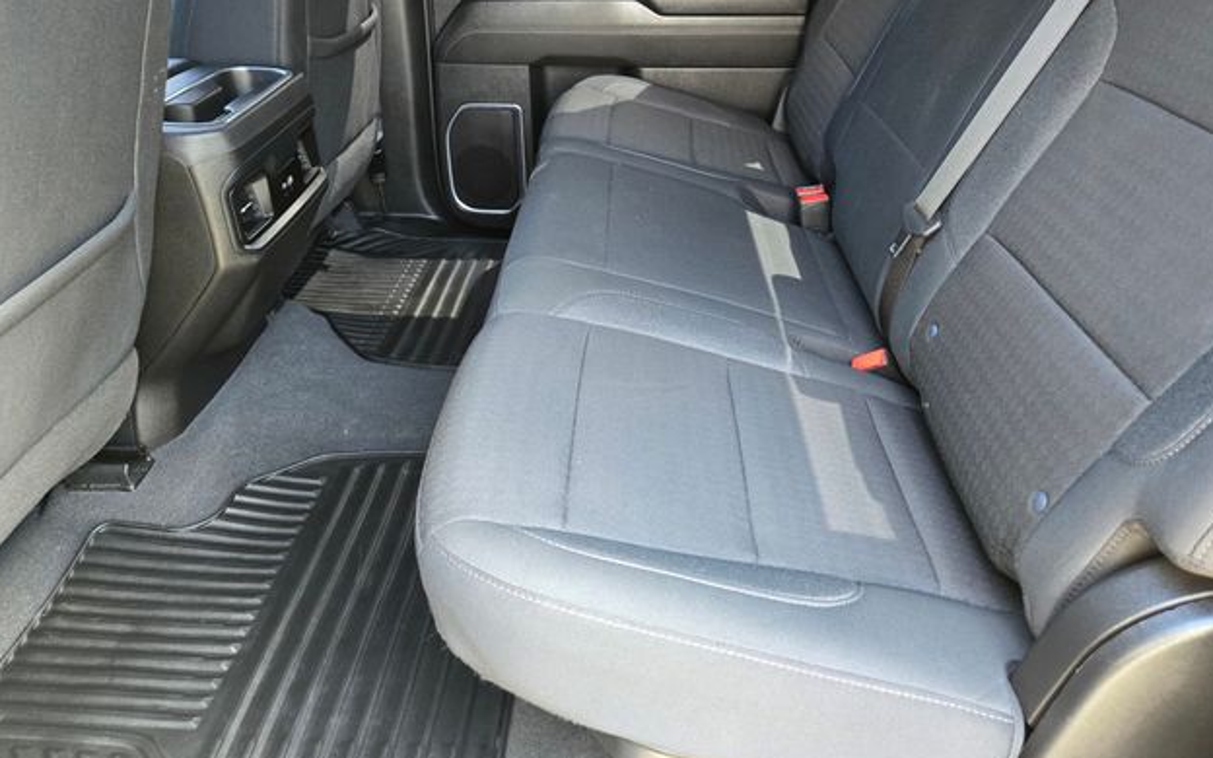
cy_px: 336
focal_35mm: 25
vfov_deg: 49.2
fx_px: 826
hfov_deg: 72.5
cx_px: 603
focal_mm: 5.4
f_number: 1.8
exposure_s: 1/100
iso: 500
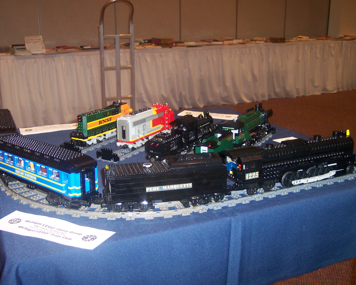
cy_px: 143
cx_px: 169
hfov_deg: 45.8
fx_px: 421
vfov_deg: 37.3
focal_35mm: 40
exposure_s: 1/30
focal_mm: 8
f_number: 2.8
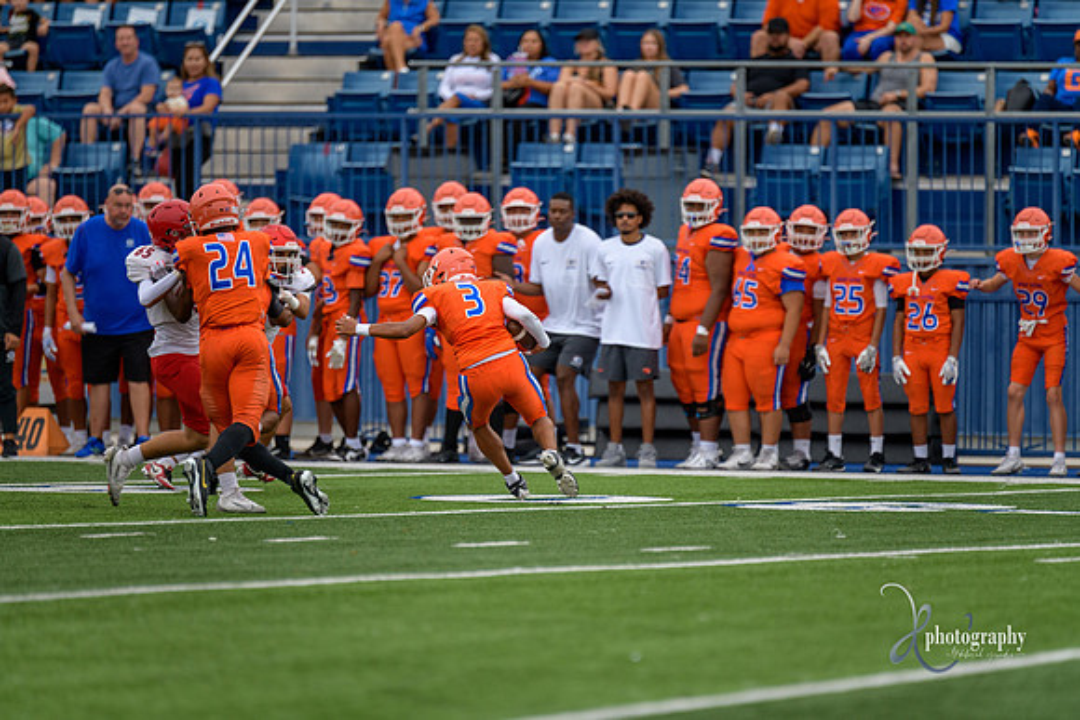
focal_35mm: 300
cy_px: 360
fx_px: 9002
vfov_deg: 4.6
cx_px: 540
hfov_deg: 6.9
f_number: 2.8
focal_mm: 300
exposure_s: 1/800
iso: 560
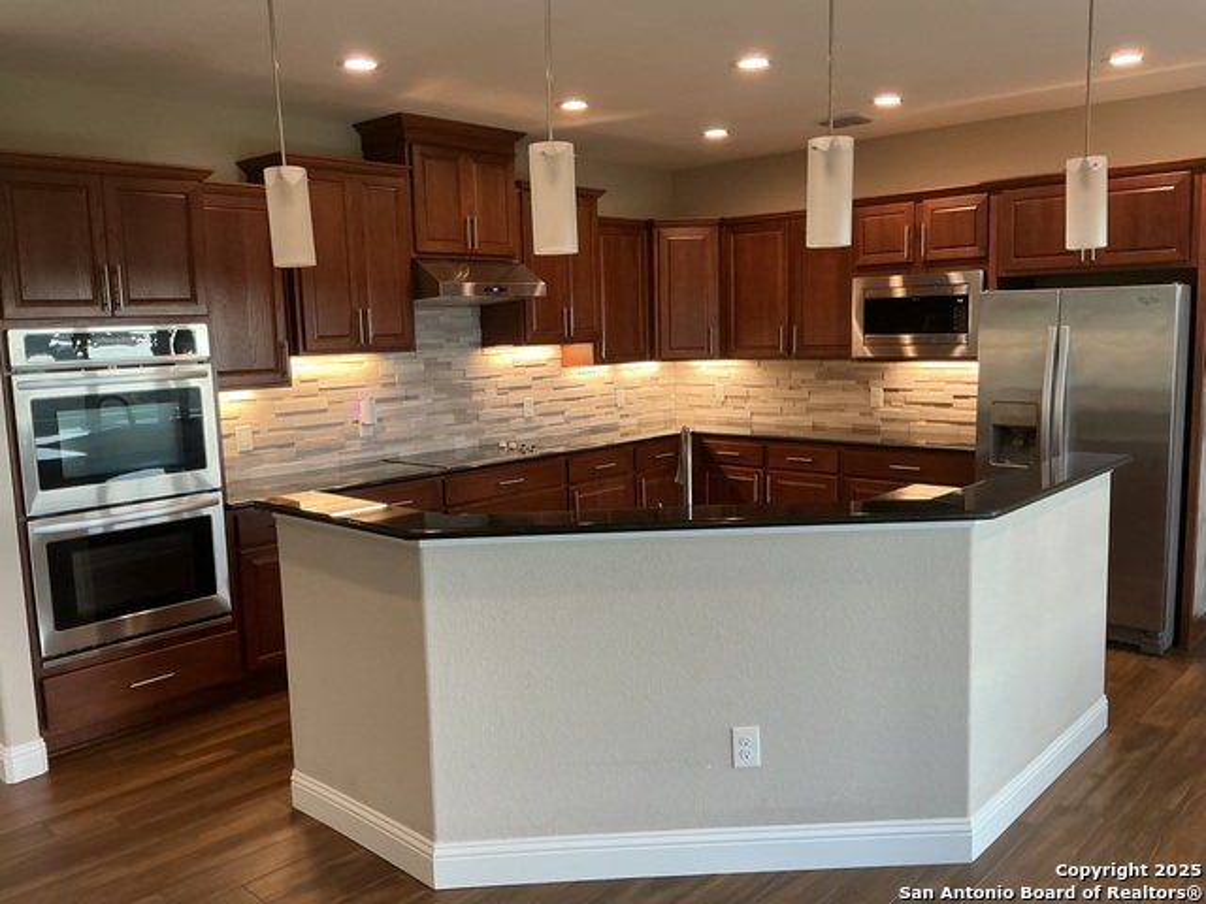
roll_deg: +1.8
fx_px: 1010
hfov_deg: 61.7
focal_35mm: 29
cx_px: 603
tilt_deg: -7.3
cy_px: 452
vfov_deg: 48.2
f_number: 1.8
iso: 64
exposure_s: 1/60
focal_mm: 3
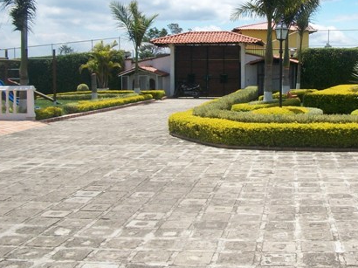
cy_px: 117
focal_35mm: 50
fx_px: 517
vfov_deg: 29.1
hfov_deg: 37.3
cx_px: 270
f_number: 5.5
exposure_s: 1/400
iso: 80
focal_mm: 5.7
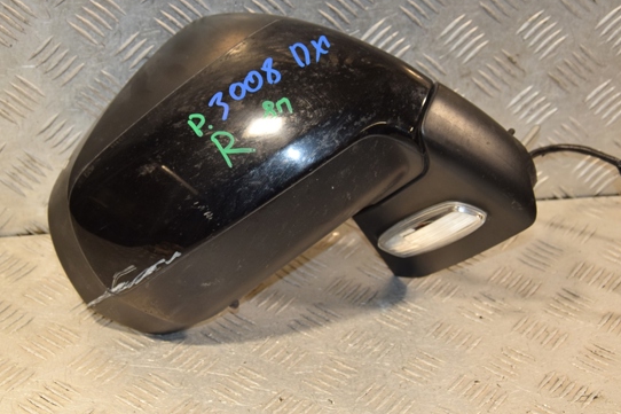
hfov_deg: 23.9
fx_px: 1466
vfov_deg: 16.1
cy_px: 172
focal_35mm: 85
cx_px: 284
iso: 800
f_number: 6.3
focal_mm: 48
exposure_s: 1/200
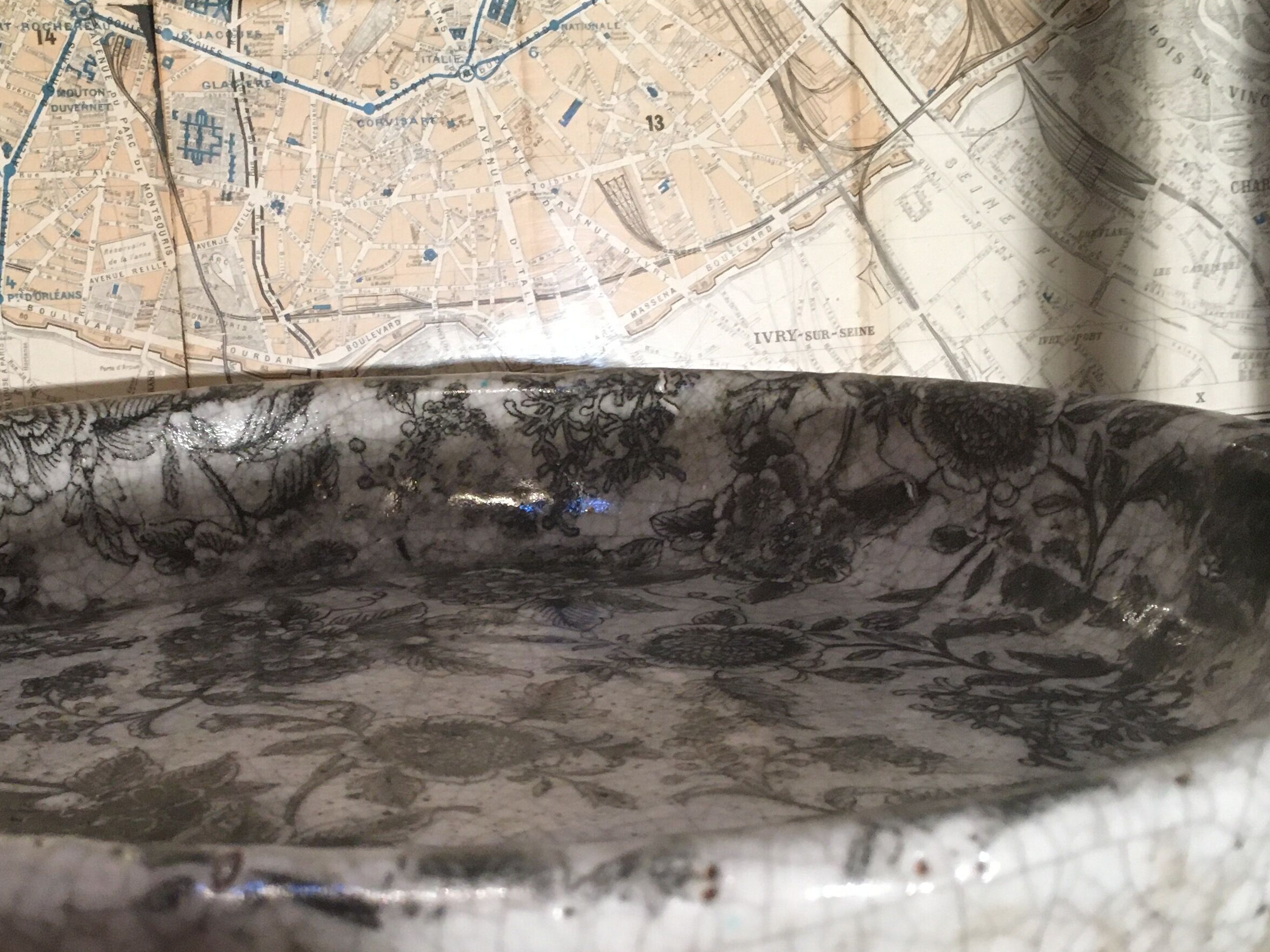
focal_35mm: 50
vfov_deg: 29.0
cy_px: 597
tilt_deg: -13.5
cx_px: 441
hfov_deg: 37.8
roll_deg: +2.9
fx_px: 1834
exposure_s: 1/33
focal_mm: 4.15
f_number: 2.2
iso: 200
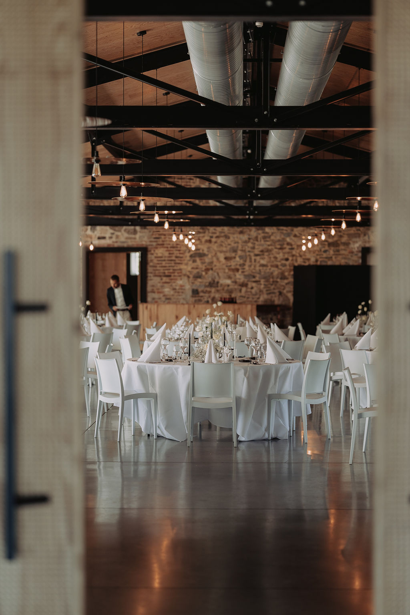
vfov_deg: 23.9
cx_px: 205
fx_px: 1452
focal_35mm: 85
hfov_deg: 16.1
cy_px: 308
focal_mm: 85
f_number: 1.8
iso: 160
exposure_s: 1/250
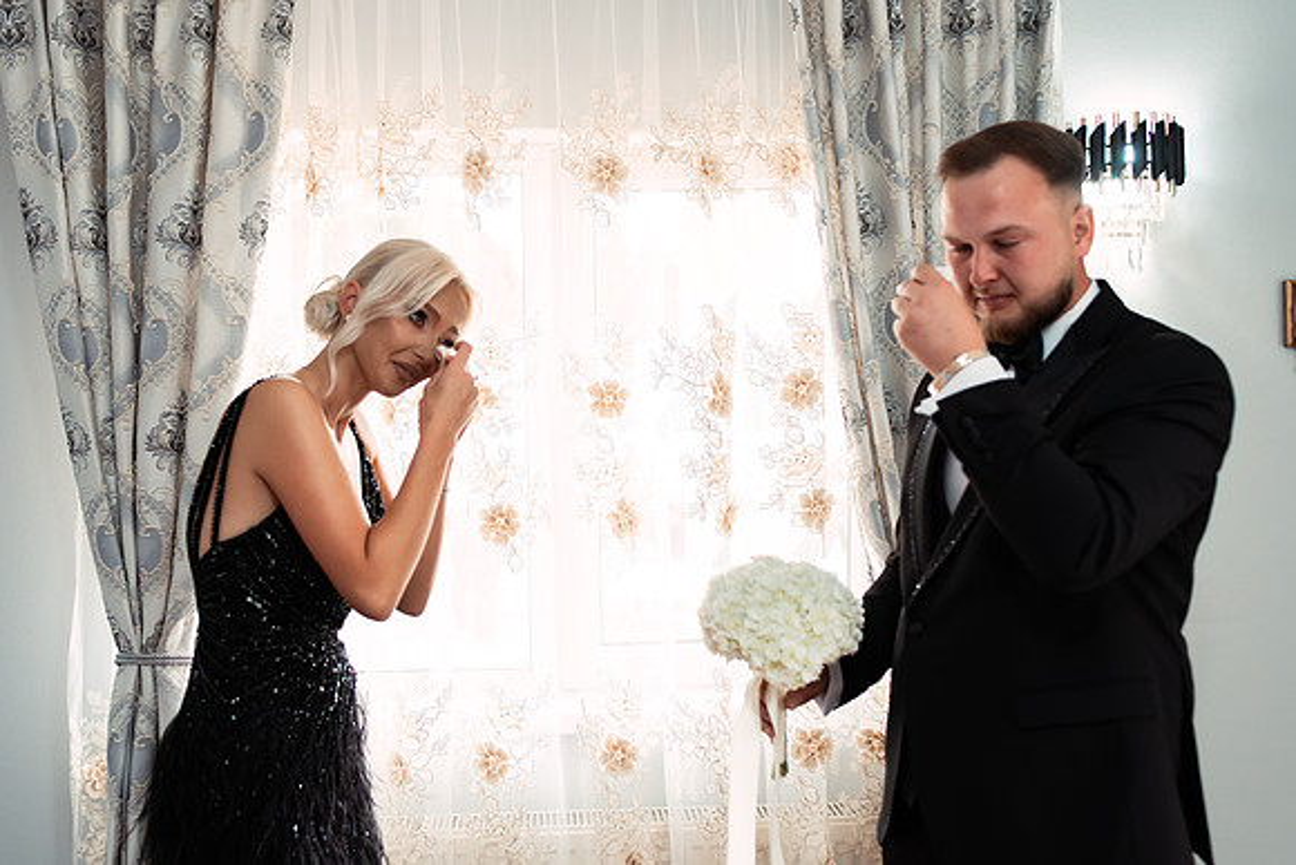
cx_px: 601
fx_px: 1373
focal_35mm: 38
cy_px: 408
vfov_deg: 35.0
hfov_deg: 50.5
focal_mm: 35
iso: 500
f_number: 2.8
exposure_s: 1/250
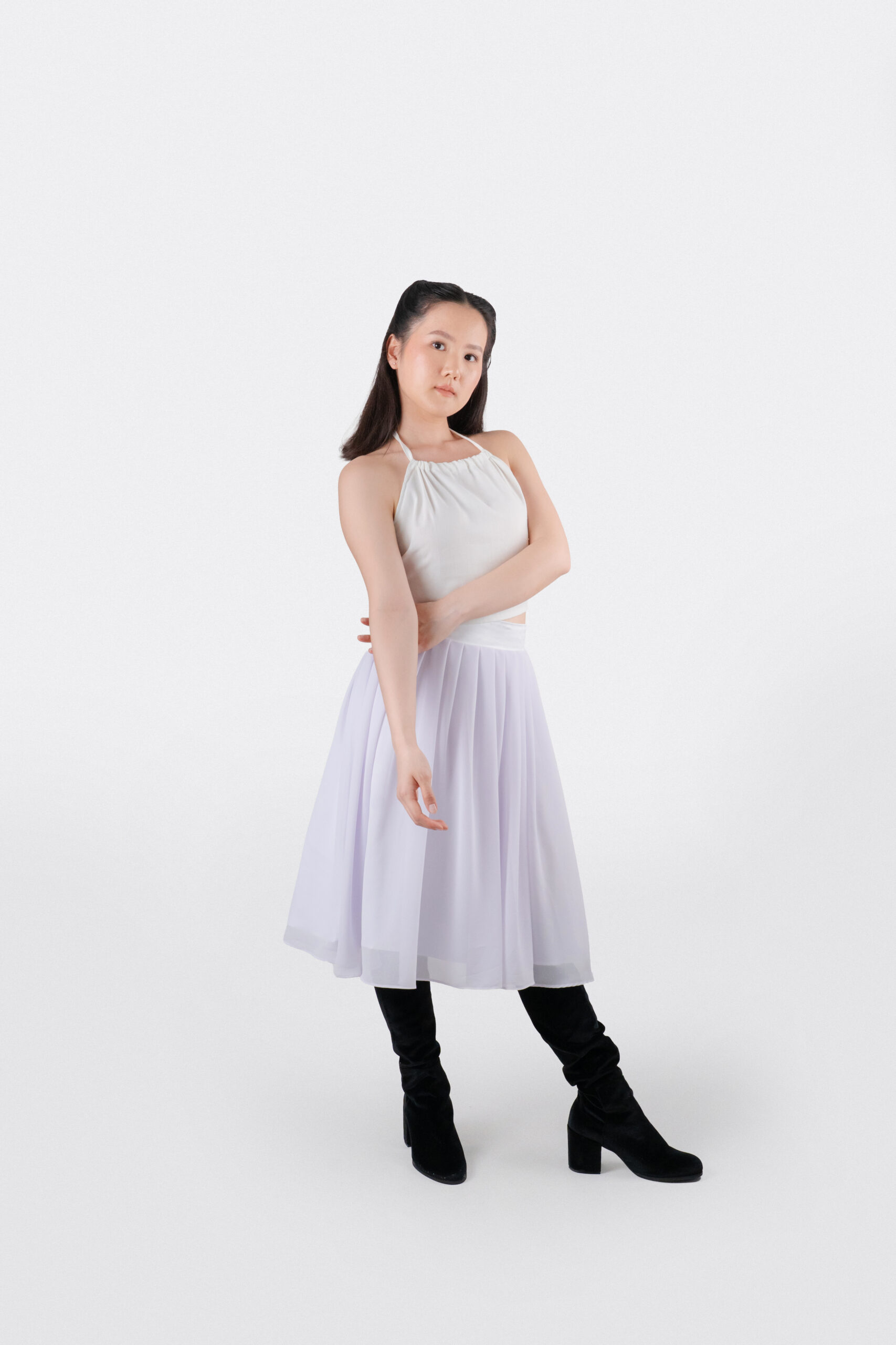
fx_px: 1568
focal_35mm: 42
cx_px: 448
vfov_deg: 46.4
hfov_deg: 31.9
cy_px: 672
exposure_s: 1/125
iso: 1600
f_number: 8
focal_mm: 42
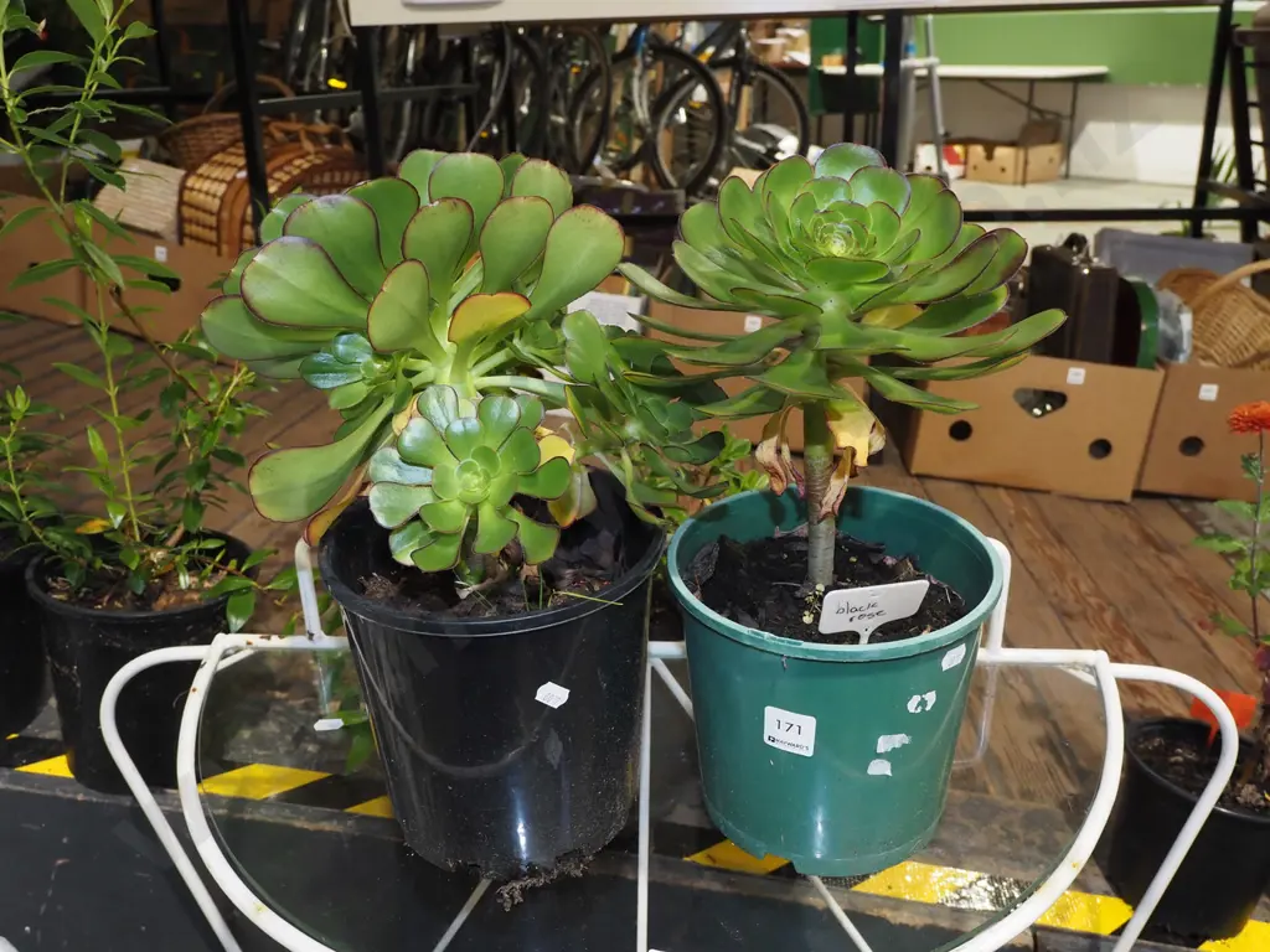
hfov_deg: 56.8
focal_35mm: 32
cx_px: 635
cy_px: 476
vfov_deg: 44.2
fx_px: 1174
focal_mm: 16
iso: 1600
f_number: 5.6
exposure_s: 1/60
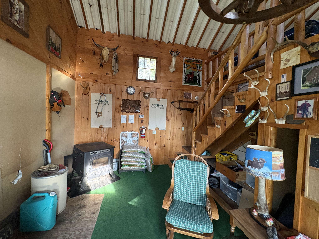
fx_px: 129
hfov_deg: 102.1
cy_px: 120
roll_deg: -3.3
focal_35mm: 14
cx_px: 160
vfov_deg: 85.7
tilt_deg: +1.1
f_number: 2.2
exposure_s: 1/60
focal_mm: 2.22
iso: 400
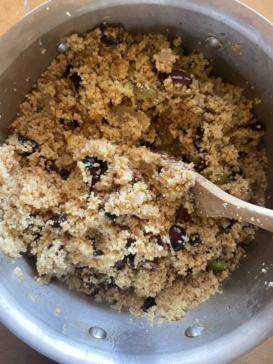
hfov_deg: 53.1
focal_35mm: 26
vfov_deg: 67.3
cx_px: 136
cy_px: 182
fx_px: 273
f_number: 1.6
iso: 320
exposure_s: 1/40
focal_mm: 4.2
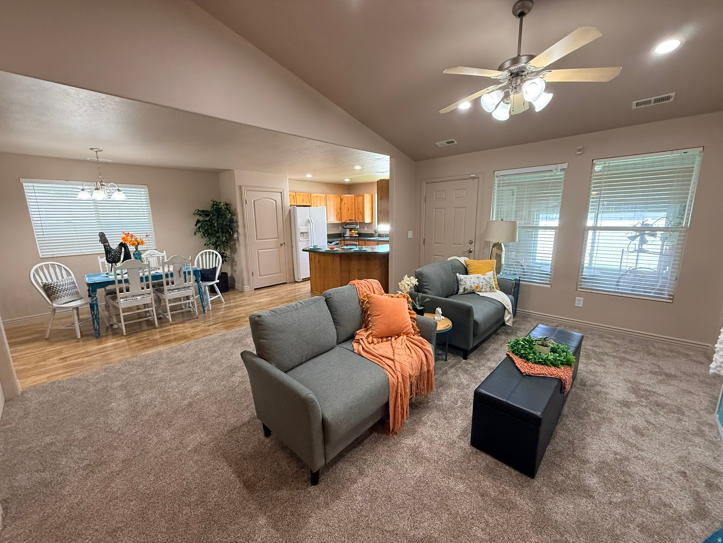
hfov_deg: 102.1
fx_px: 292
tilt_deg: -10.0
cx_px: 362
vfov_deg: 85.7
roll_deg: +0.9
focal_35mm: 14
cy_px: 272
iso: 500
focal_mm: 2.22
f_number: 2.2
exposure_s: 1/120
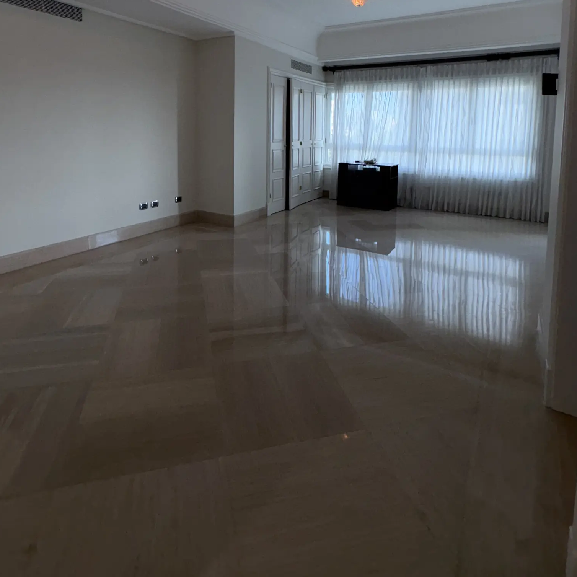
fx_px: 396
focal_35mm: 21
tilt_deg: -3.7
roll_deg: -0.7
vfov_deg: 68.4
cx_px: 278
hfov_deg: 72.1
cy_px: 158
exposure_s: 1/211
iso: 32
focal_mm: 2.22
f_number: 2.2
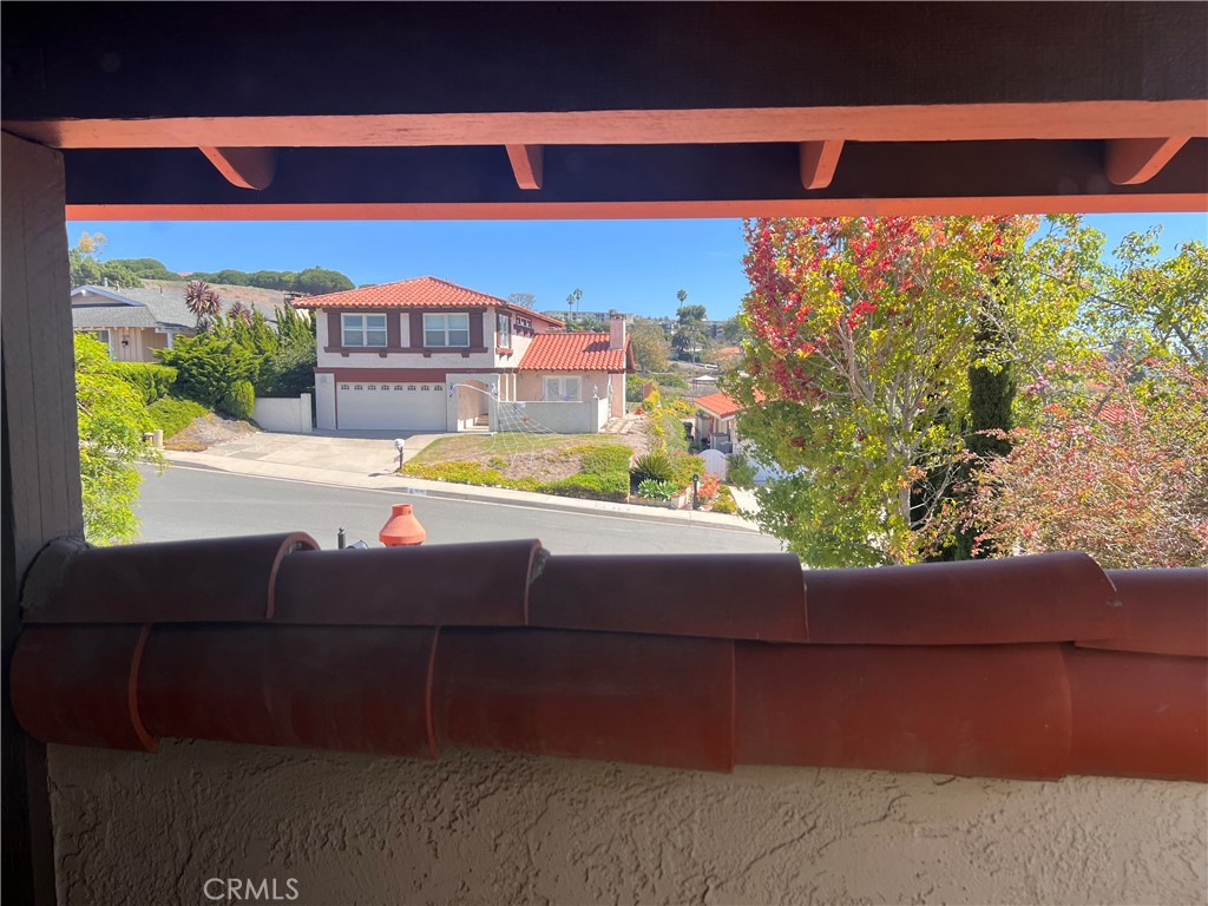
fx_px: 907
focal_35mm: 26
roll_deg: +0.4
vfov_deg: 53.1
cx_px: 604
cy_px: 453
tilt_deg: -6.0
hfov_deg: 67.3
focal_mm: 5.7
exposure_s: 1/1252
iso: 50
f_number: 1.5
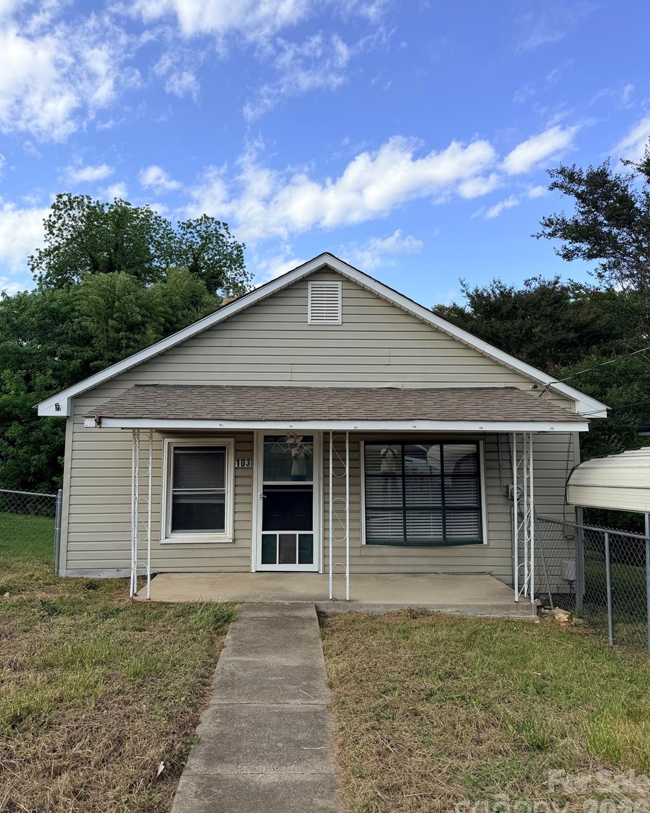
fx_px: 625
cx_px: 315
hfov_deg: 54.9
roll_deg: -0.1
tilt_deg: +5.2
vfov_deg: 66.0
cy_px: 384
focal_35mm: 26
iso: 80
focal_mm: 6.76
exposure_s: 1/3145
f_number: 1.78
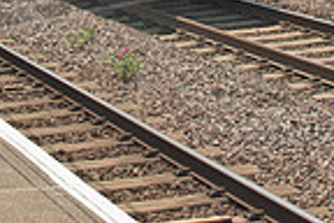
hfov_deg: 15.3
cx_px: 74
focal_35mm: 133
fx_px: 1234
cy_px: -204
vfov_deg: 9.7
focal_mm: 22
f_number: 9
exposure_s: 1/320
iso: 200
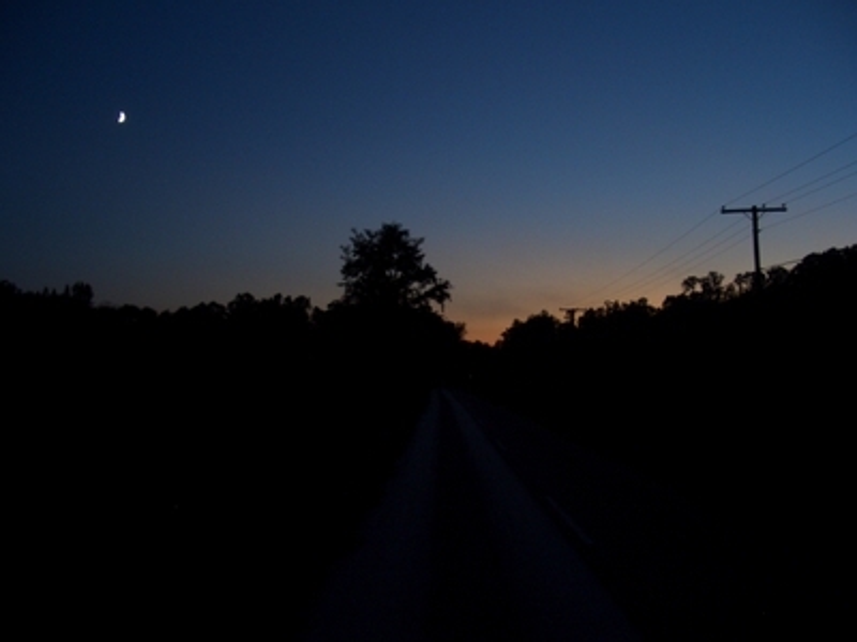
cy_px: 321
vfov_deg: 40.7
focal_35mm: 35
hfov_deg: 52.6
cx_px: 428
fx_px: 867
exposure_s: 1/8
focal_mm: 5.8
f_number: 2.6
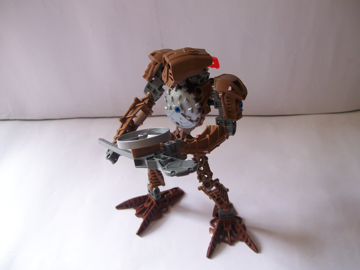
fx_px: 374
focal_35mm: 36
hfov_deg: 51.4
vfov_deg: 39.7
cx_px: 180
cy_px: 135
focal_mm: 6
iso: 80
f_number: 2.7
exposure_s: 1/72.2
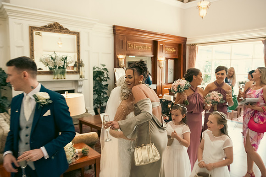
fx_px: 192
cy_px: 88
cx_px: 133
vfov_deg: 49.6
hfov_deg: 69.4
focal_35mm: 26
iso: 1000
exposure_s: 1/160
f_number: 3.5
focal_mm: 26
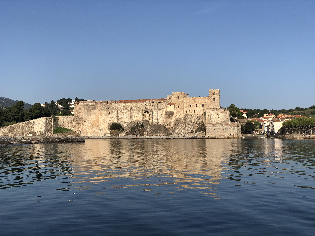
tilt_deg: +3.7
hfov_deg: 36.8
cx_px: 158
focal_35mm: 52
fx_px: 473
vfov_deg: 28.0
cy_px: 118
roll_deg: +0.7
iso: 16
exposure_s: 1/1548
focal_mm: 6
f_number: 2.4
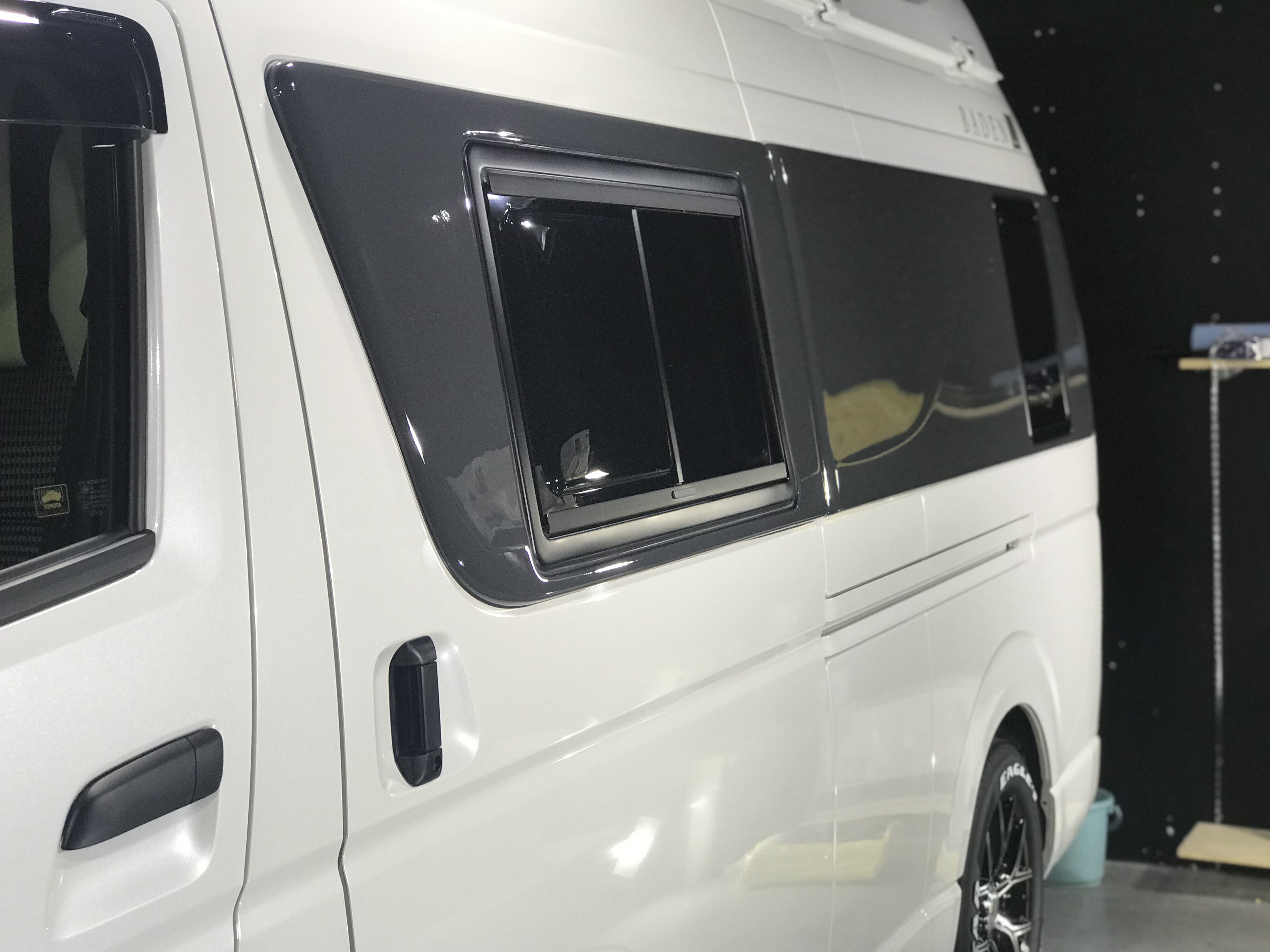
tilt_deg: -3.9
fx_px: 2091
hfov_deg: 33.8
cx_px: 635
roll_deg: +1.4
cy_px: 476
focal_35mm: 57
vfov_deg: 25.7
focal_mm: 6.6
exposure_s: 1/60
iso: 50
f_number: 2.8
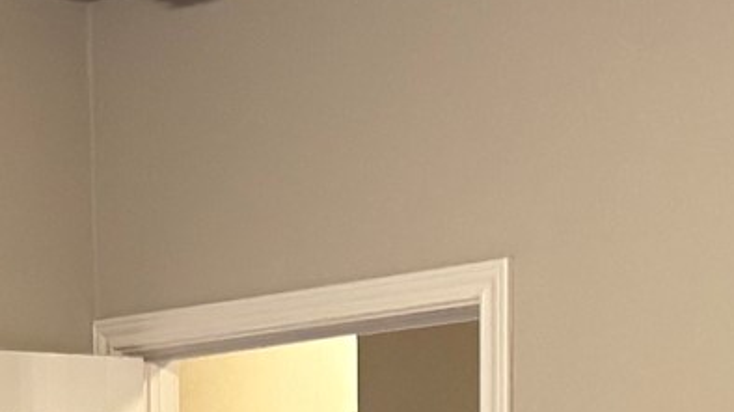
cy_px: 1048
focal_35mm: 136
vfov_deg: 8.1
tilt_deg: -10.1
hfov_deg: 15.5
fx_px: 2645
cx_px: -15
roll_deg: +1.4
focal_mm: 6.76
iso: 400
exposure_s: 1/60
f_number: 1.78
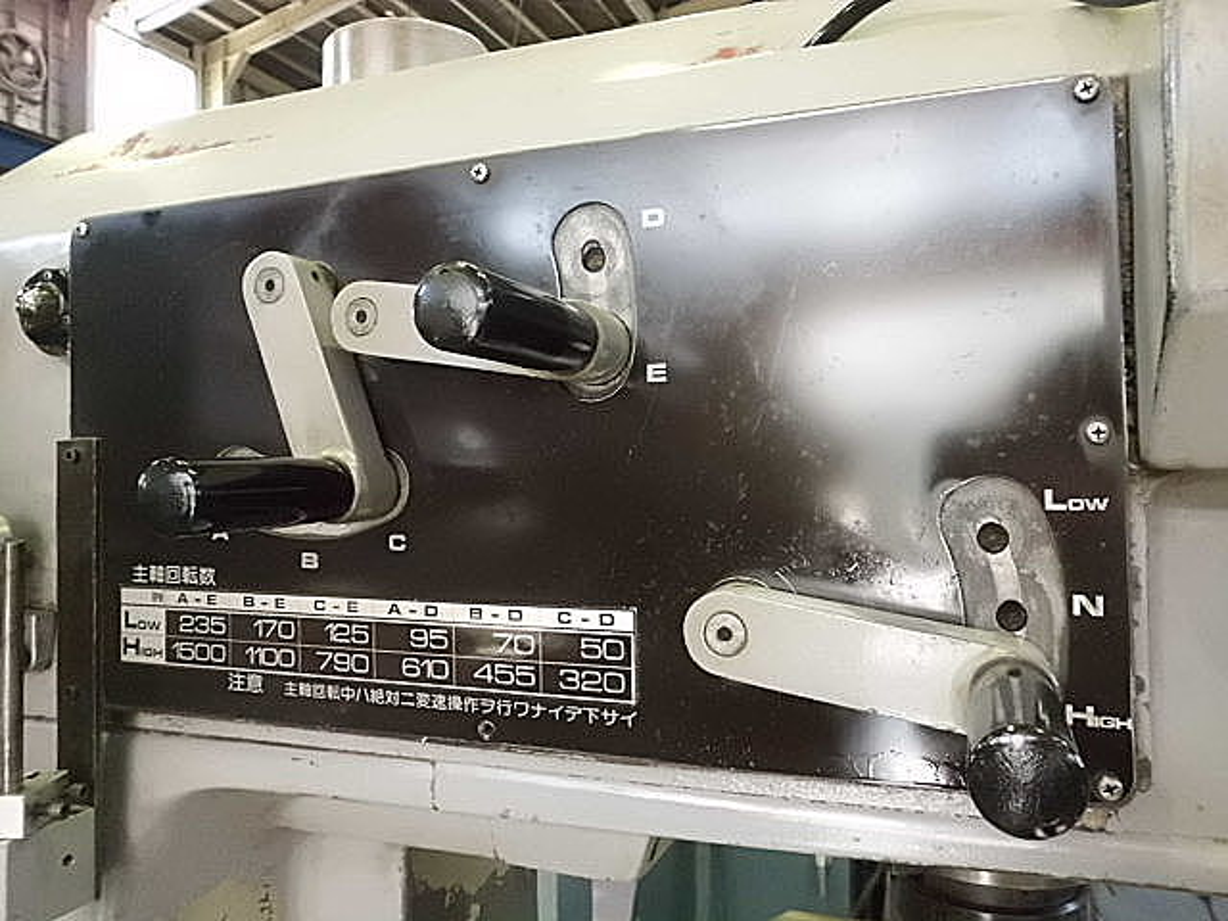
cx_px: 614
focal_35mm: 26
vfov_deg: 53.1
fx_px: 922
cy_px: 460
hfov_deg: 67.3
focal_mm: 4.6
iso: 800
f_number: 3.2
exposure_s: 1/60
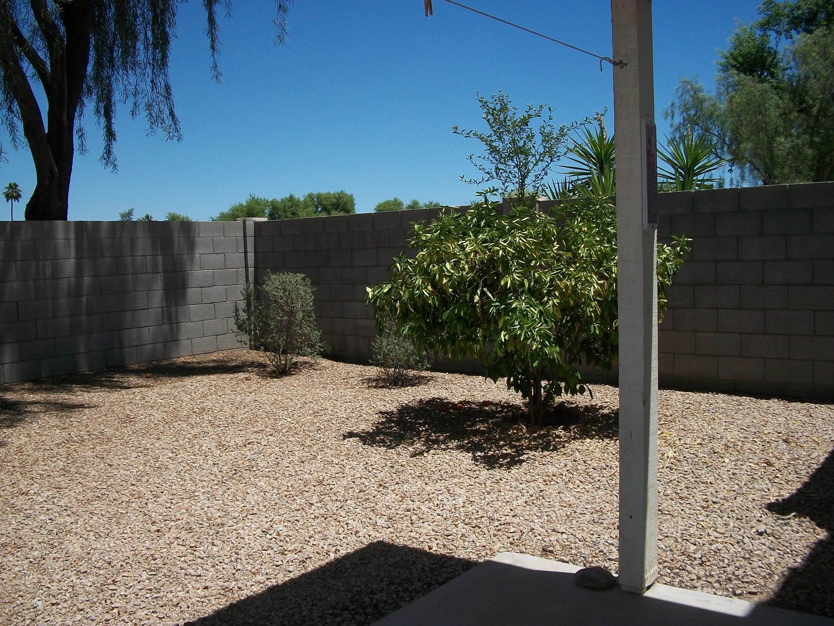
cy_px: 313
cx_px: 417
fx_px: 771
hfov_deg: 56.8
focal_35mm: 32
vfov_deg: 44.2
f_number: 5.5
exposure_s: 1/640
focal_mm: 5.7
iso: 80
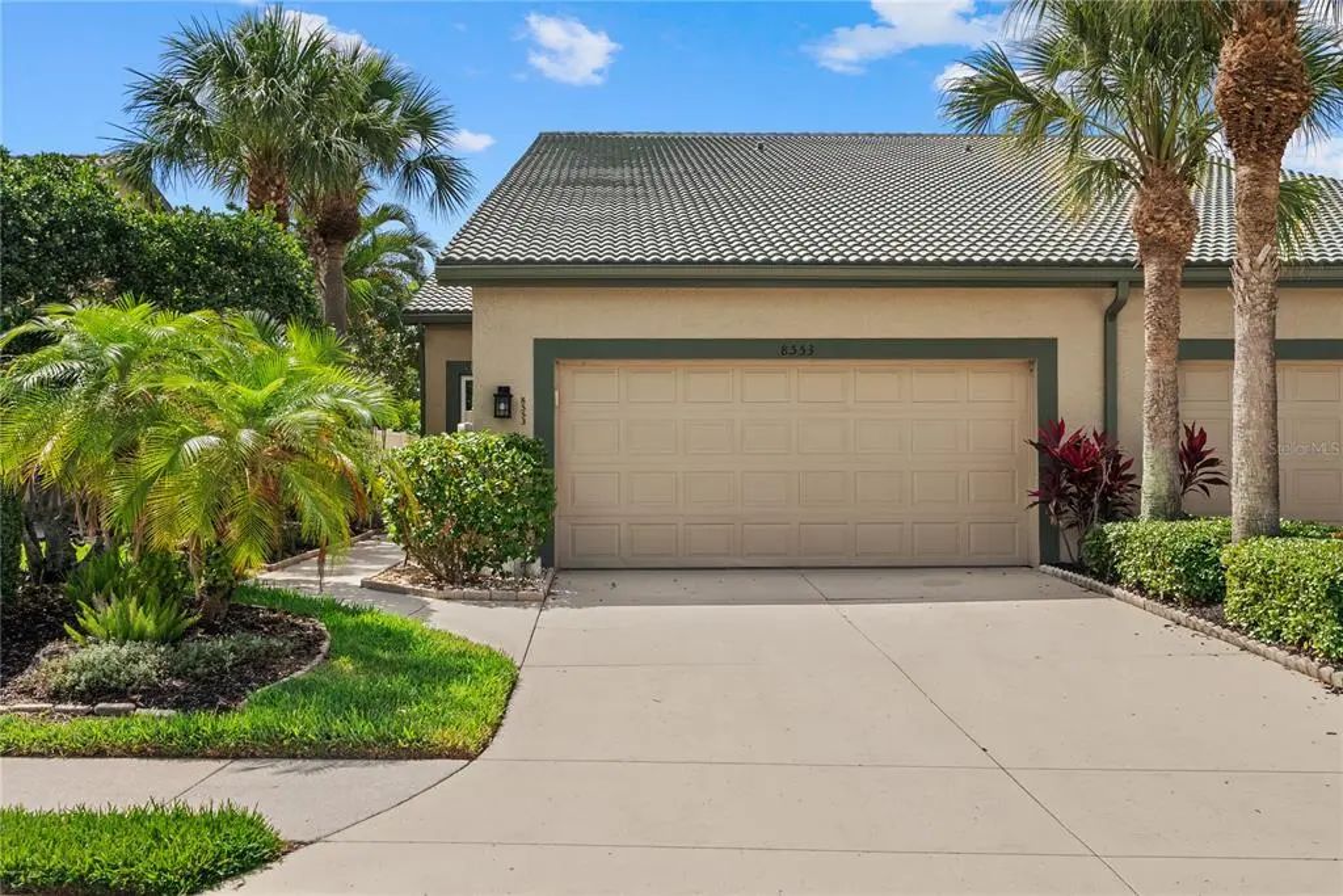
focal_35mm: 35
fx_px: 1306
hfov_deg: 54.4
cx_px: 672
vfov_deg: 37.9
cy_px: 448
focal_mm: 35
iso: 400
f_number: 9
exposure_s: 1/640
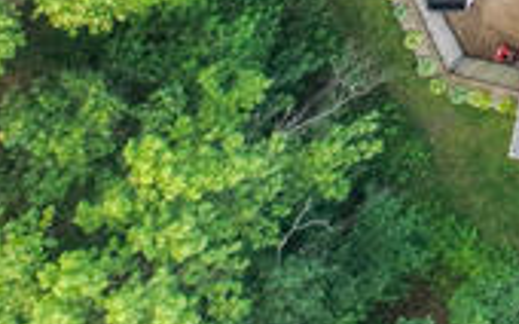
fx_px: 2544
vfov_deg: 6.0
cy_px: -1015
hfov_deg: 8.6
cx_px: 1798
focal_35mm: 180
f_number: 1.8
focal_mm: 8.67
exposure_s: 1/240
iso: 100
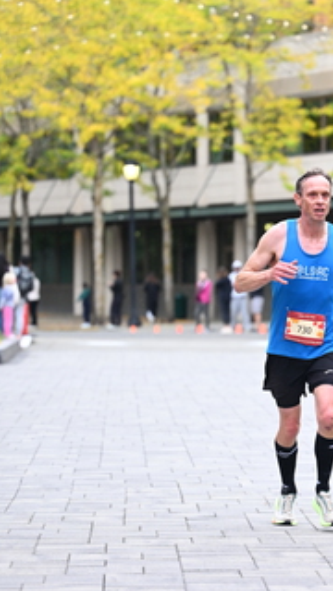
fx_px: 2716
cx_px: 334
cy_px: 386
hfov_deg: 7.0
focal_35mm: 173
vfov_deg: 12.4
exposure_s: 1/1600
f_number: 2.8
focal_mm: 96
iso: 1250
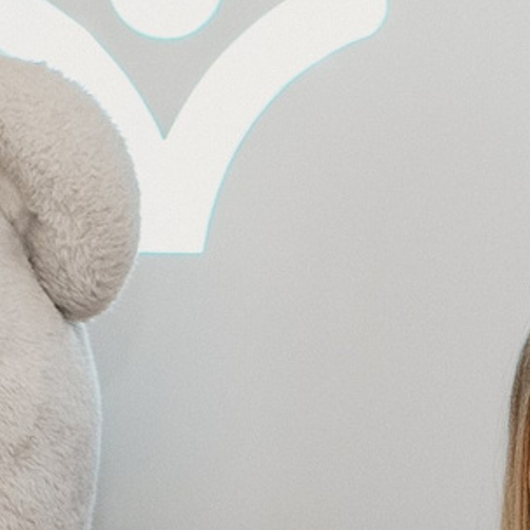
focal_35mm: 291
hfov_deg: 5.9
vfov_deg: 5.9
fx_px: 5041
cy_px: 893
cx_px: 907
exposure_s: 1/160
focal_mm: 35
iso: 500
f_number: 4
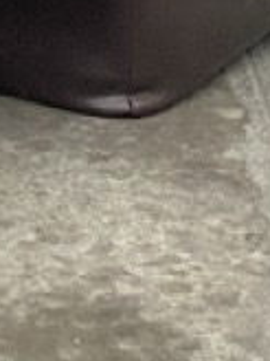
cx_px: -35
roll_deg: -3.2
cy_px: -834
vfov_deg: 4.6
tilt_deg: -4.9
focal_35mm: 407
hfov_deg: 3.6
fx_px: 4233
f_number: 2
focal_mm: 6
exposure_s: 1/122
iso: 100
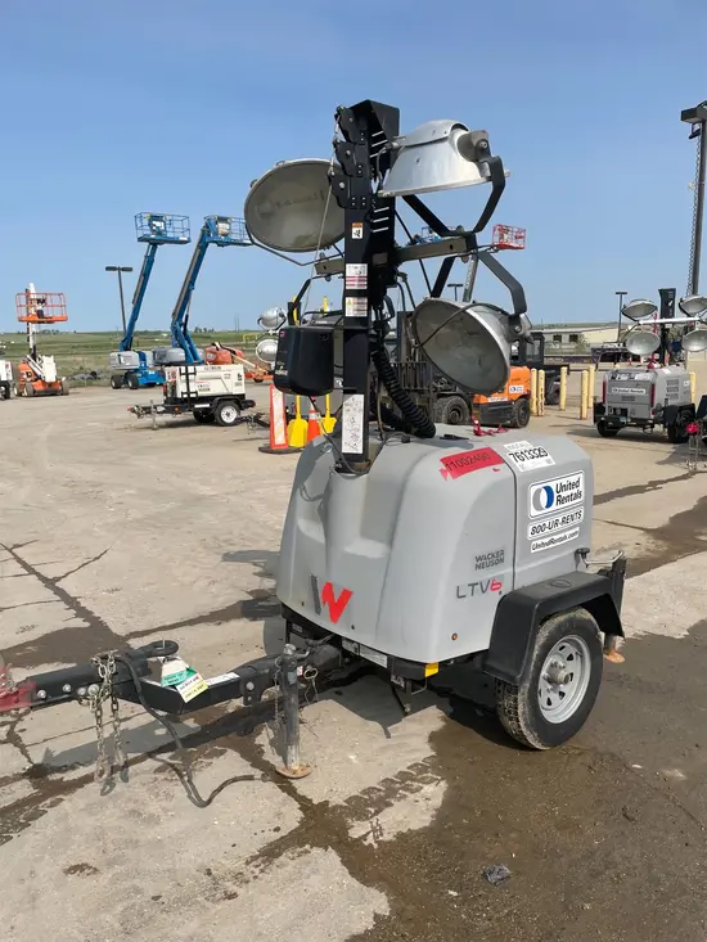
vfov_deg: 67.3
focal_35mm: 26
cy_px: 471
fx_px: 708
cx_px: 354
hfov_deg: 53.1
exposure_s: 1/4651
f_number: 1.6
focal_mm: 4.2
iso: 32
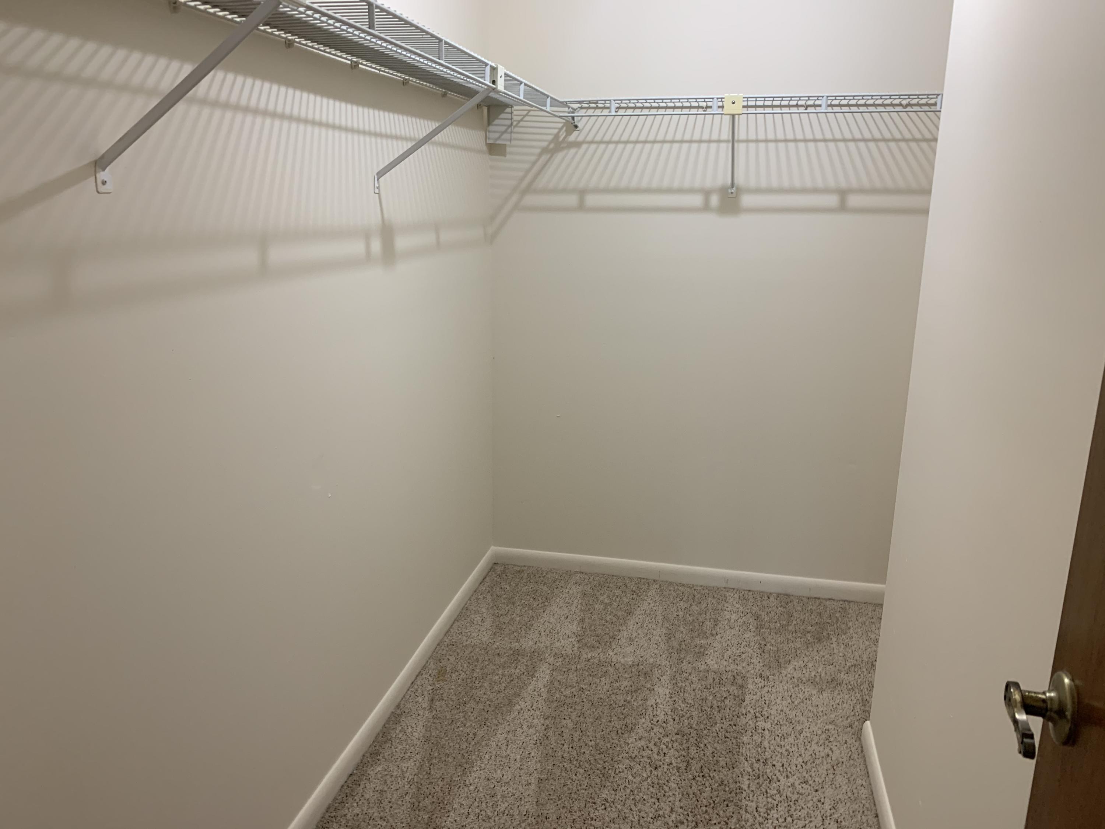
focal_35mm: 26
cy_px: 414
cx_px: 552
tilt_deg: -14.4
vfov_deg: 53.1
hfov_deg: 67.3
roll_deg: +0.2
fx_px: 830
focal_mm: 4.25
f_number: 1.8
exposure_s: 1/60
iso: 160
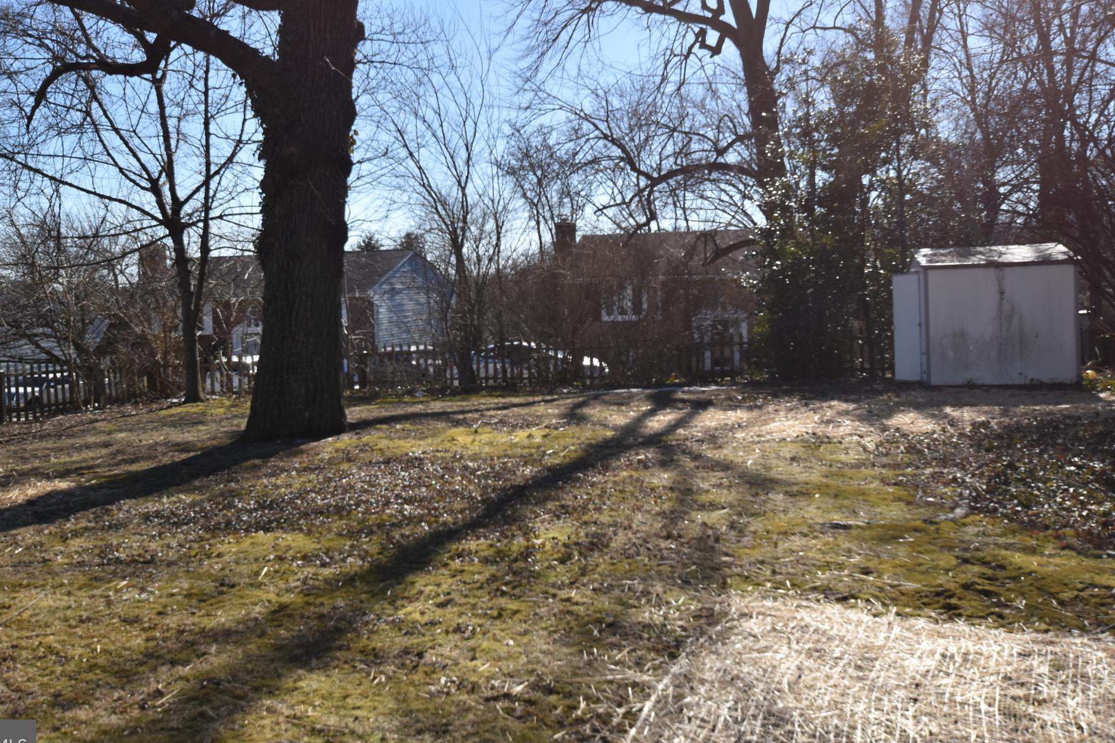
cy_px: 332
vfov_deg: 37.8
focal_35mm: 35
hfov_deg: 54.4
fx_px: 1084
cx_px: 546
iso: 400
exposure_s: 1/2000
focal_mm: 20
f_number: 5.6
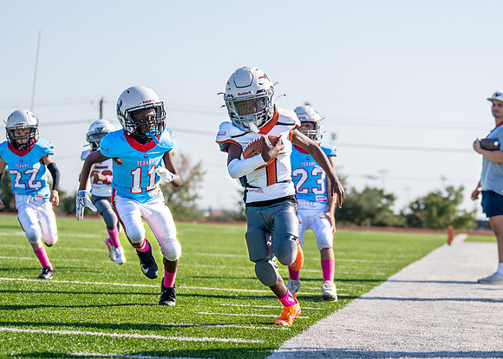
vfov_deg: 13.5
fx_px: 1522
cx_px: 322
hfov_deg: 18.7
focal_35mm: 107
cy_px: 188
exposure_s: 1/1600
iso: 100
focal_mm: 70
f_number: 2.8
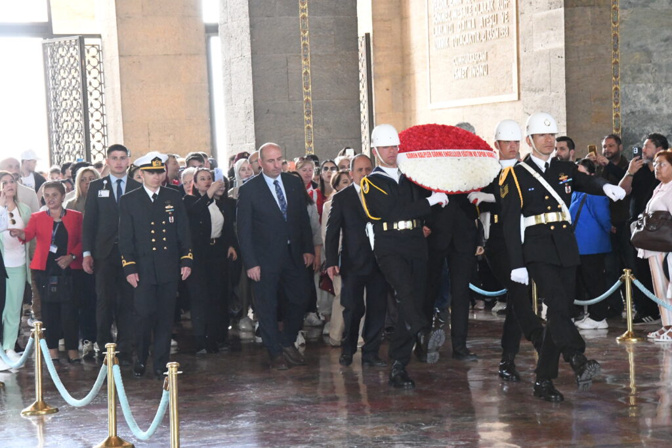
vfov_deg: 13.0
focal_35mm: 105
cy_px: 224
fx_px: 1960
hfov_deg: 19.5
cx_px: 336
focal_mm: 70
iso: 11400
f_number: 11
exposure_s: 1/125
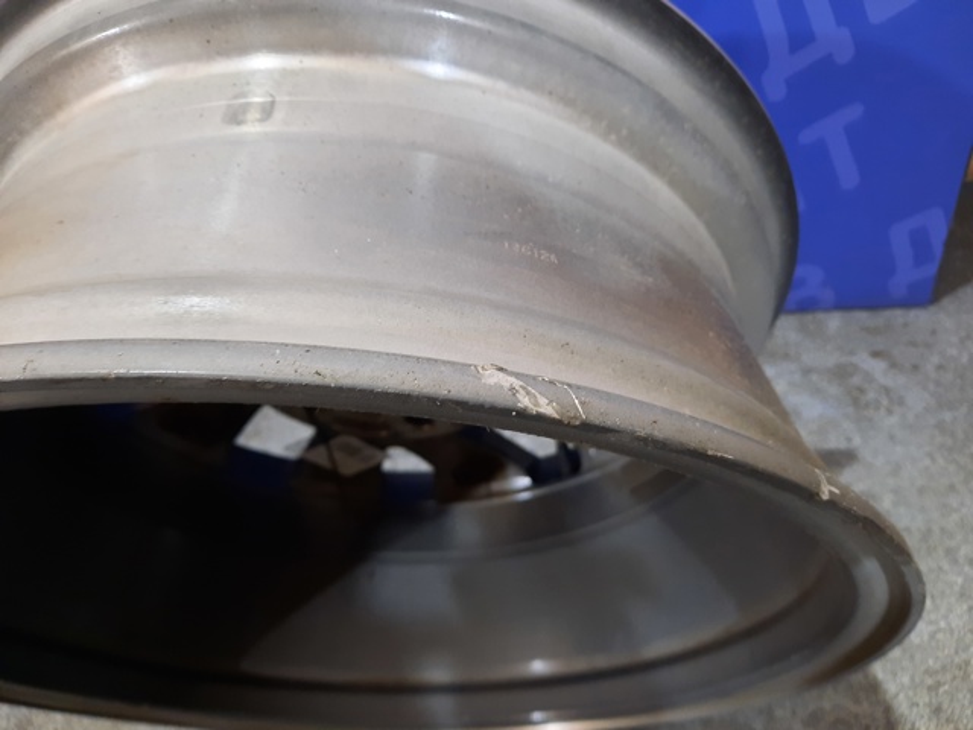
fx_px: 703
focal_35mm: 25
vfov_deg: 54.9
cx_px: 486
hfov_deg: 69.4
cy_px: 365
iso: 500
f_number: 2
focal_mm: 4.6
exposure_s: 1/25
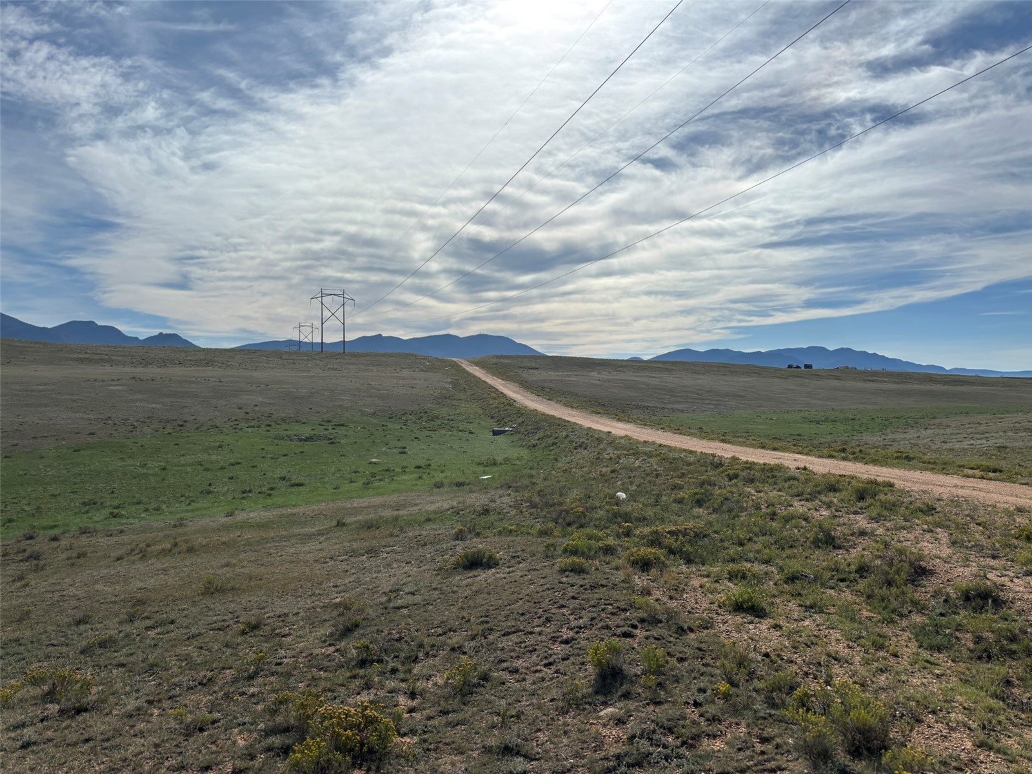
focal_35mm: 26
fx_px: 775
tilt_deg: -0.3
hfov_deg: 67.3
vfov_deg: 53.1
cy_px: 387
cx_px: 516
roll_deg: -0.4
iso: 50
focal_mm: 5.96
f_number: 1.6
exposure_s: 1/12195
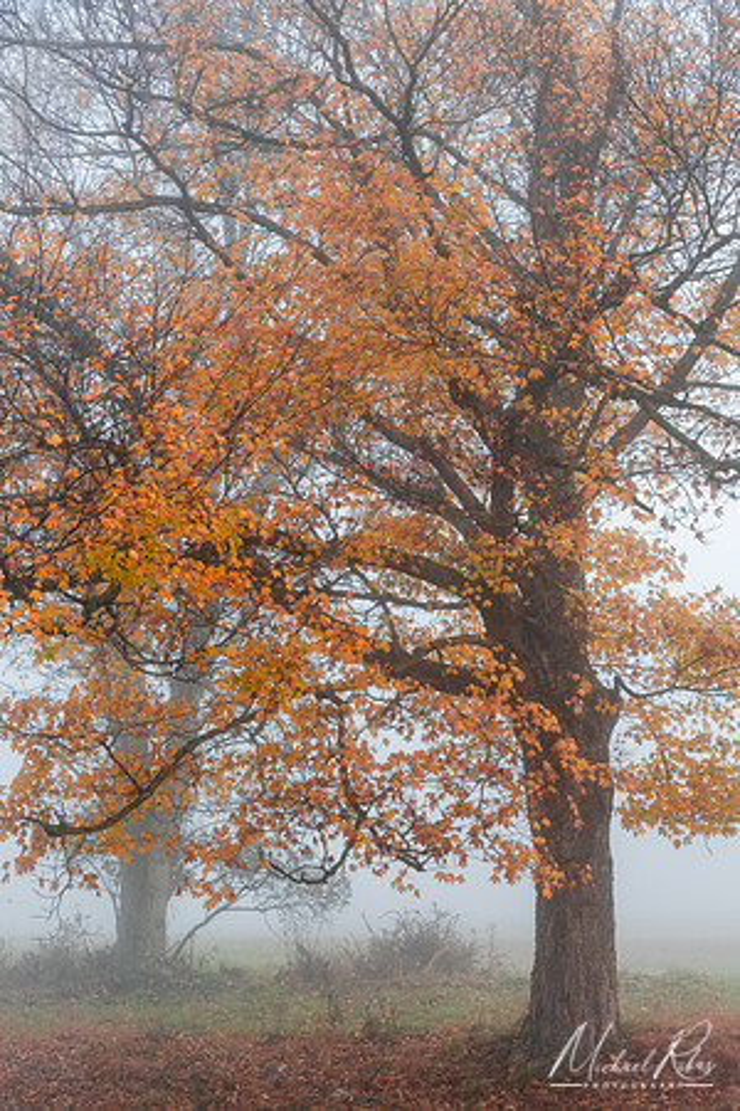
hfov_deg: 20.6
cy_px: 556
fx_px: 2035
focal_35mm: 66
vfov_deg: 30.5
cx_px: 370
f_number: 11
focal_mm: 66
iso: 100
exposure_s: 1/30
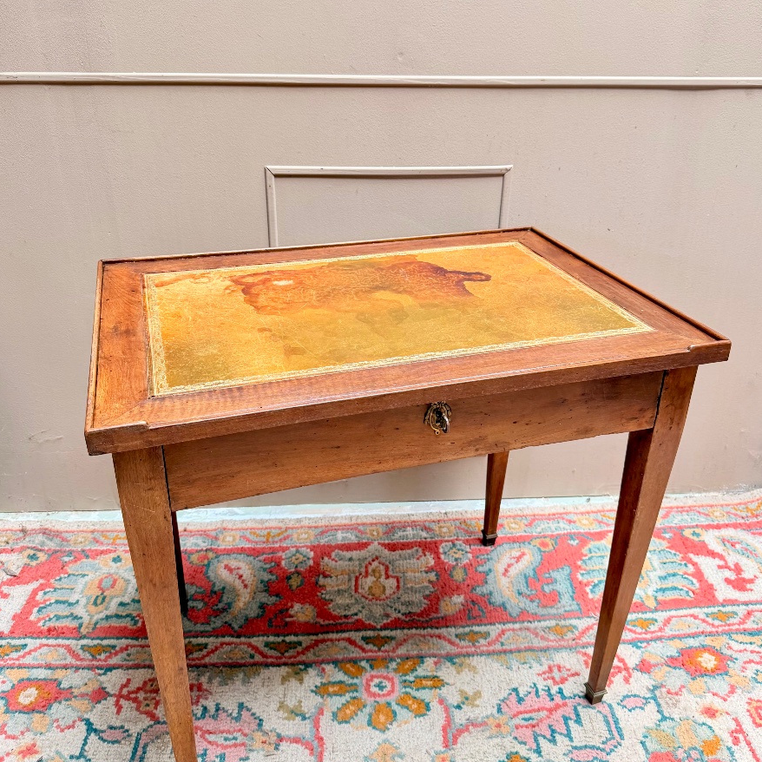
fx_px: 722
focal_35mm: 29
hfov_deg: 55.6
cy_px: 347
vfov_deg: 55.5
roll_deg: +0.0
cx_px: 384
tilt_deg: -25.1
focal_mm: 6.76
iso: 200
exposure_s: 1/113
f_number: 1.78
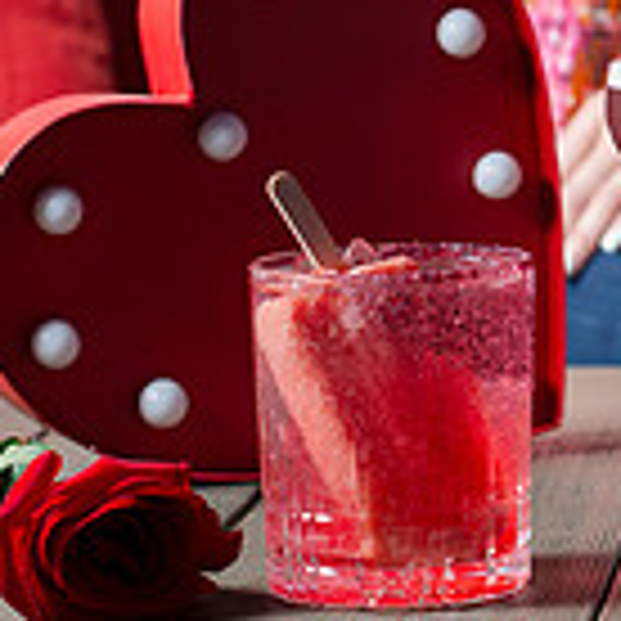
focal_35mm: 179
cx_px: 940
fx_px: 3633
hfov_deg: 9.5
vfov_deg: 9.7
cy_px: 61
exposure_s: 1/250
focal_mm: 50
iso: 200
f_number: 4.5
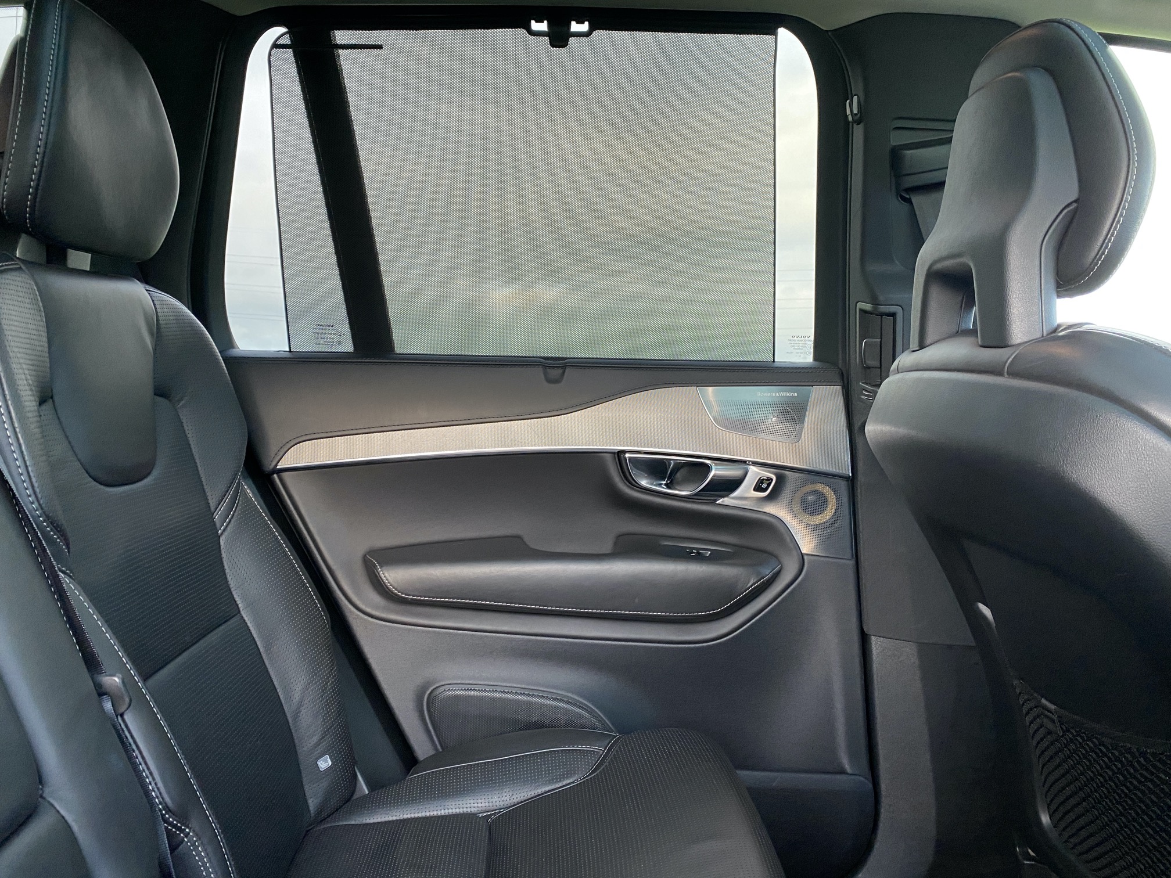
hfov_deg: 67.3
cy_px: 439
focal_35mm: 26
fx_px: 880
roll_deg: +0.8
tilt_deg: -2.2
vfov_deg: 53.1
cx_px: 586
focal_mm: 4.25
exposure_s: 1/60
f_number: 1.8
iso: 125
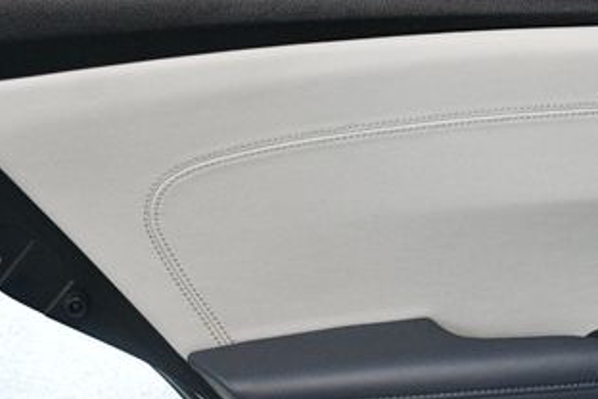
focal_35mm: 80
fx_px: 1329
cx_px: 518
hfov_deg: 24.7
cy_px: 270
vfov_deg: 17.0
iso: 3200
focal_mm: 26
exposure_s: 1/125
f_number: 3.8
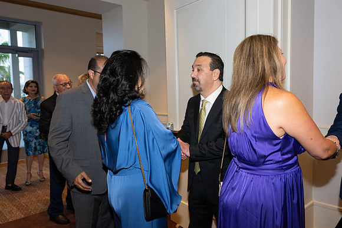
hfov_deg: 64.5
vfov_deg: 45.7
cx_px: 171
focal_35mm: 28
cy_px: 114
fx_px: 271
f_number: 5.6
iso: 800
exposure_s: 1/100
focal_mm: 28.5
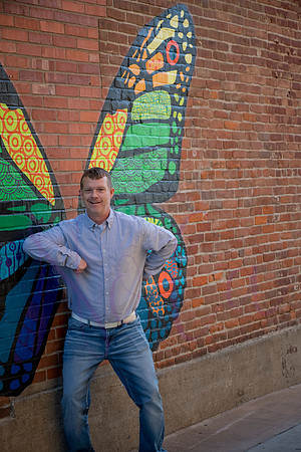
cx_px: 150
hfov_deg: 17.1
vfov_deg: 25.4
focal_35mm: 80
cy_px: 226
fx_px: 1003
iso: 640
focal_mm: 80
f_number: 5.6
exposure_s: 1/320
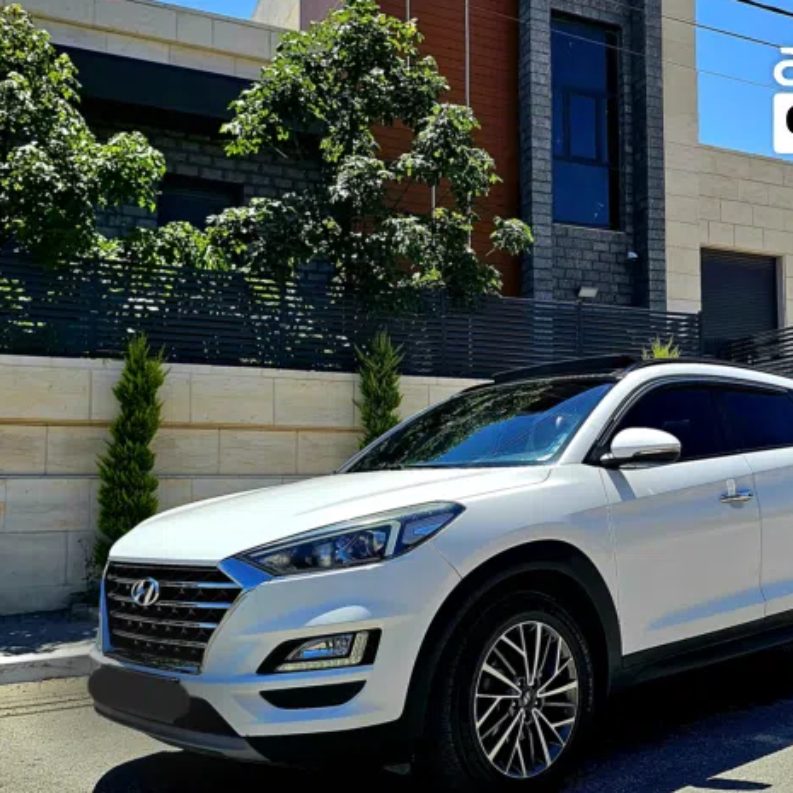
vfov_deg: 57.3
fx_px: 726
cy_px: 399
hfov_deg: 56.3
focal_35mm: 28
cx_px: 517
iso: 20
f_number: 1.7
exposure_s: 1/1429
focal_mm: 6.3
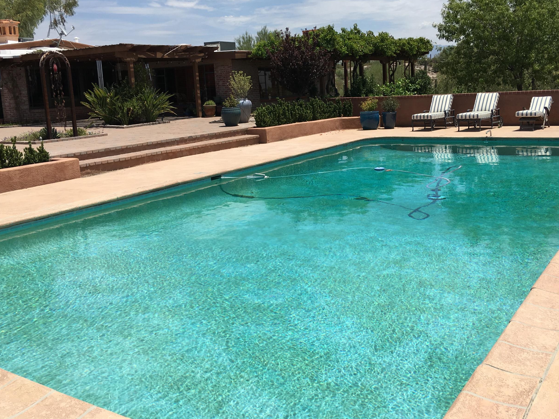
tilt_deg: -7.2
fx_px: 581
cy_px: 170
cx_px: 308
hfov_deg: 51.3
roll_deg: +3.1
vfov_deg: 39.5
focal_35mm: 36
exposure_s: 1/2331
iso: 25
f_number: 2.2
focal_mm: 4.15
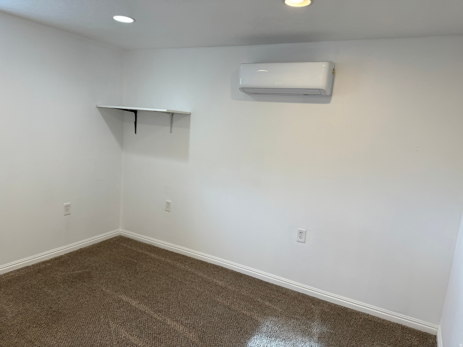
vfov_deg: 56.8
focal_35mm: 24
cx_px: 232
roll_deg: -3.8
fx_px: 321
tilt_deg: -9.0
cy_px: 174
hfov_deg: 71.6
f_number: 1.78
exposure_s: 1/120
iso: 125
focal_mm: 6.86
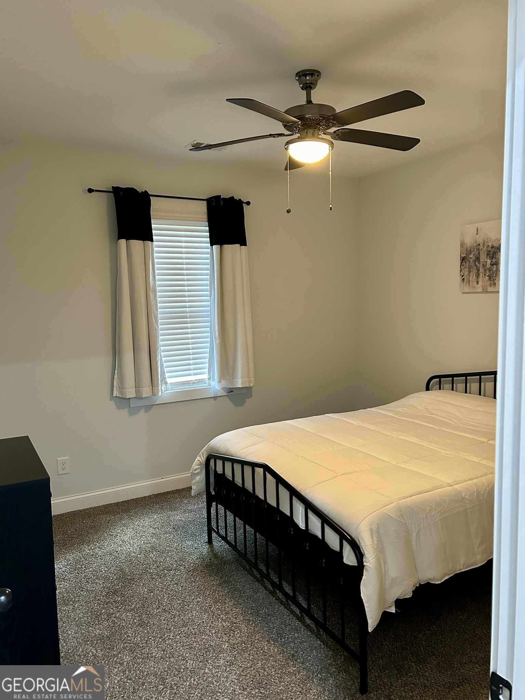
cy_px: 350
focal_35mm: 26
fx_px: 526
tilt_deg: -5.7
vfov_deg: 67.3
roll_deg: +1.1
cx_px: 262
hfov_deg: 53.1
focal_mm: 5.7
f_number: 1.5
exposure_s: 1/60
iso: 400
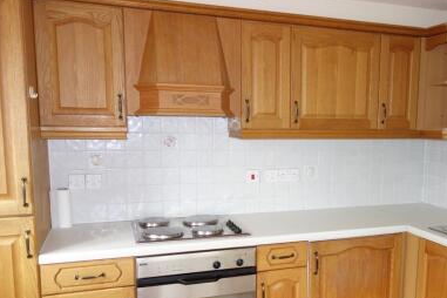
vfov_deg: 37.7
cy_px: 182
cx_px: 278
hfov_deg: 53.9
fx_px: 435
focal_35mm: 35
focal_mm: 10.4
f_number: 1.8
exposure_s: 1/50
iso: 125
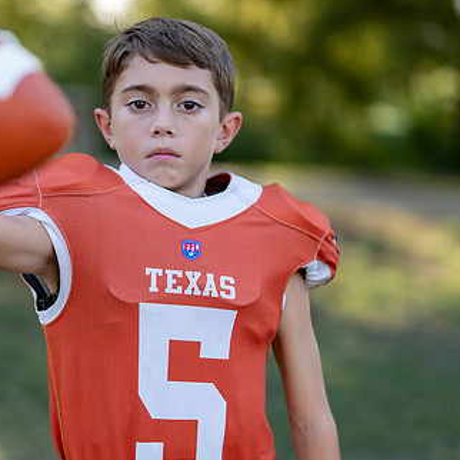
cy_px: 229
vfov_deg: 21.1
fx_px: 1233
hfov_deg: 21.1
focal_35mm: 82
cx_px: 164
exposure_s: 1/1250
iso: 100
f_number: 1.2
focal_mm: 50
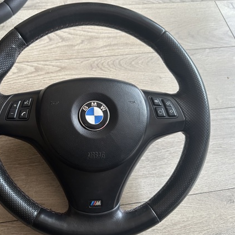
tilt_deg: -62.5
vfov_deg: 51.1
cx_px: 85
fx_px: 246
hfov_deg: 50.5
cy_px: 121
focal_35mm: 32
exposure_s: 1/68
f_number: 1.78
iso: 250
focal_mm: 6.86
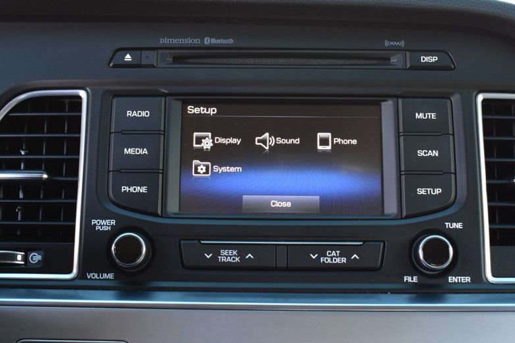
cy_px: 151
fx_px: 901
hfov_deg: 31.9
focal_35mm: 63
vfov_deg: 21.6
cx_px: 258
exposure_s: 1/20
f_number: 6.3
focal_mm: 32
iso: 400
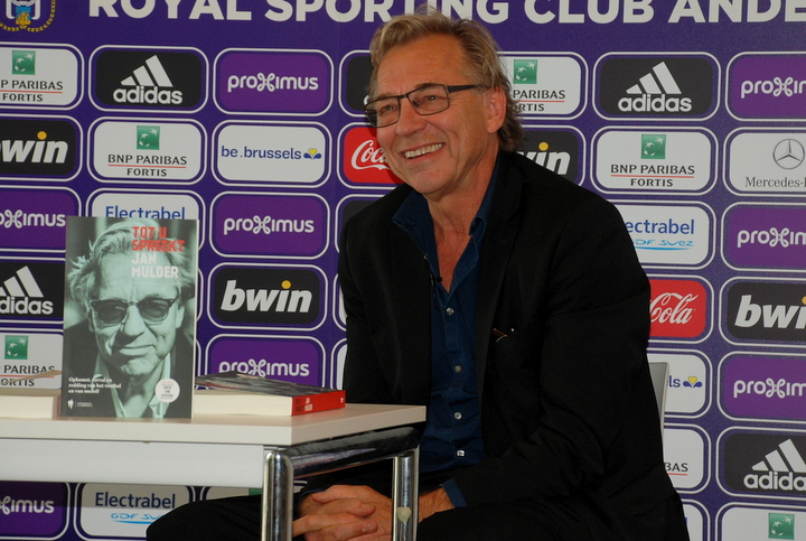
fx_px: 2523
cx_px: 403
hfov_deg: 18.1
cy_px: 270
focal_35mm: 112
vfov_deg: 12.2
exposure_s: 1/60
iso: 320
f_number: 5.6
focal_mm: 75
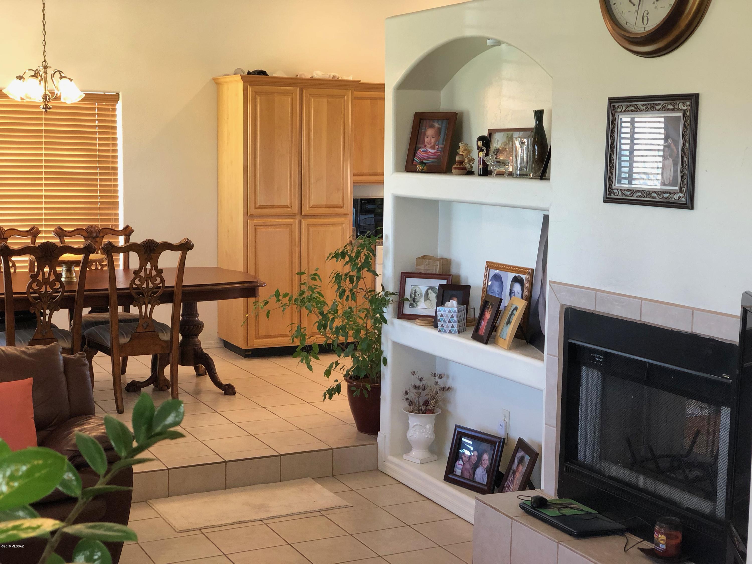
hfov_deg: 36.8
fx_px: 1130
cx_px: 376
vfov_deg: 28.0
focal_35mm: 52
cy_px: 282
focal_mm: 6
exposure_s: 1/40
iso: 80
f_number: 2.4
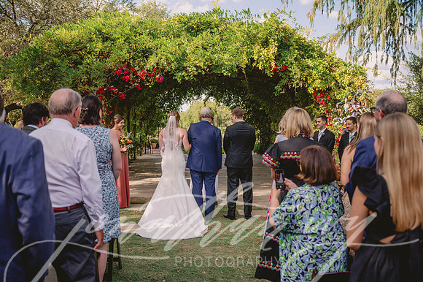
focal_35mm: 40
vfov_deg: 33.4
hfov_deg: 48.5
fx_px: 470
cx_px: 212
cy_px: 141
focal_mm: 40
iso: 125
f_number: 2.8
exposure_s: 1/2000
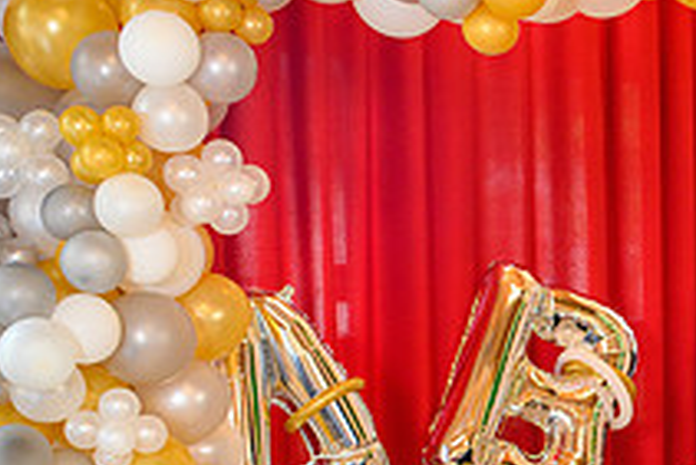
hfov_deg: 19.6
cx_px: 894
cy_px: 452
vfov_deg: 14.1
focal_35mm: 96
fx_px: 1857
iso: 1250
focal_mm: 35
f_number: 3.5
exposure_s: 1/100
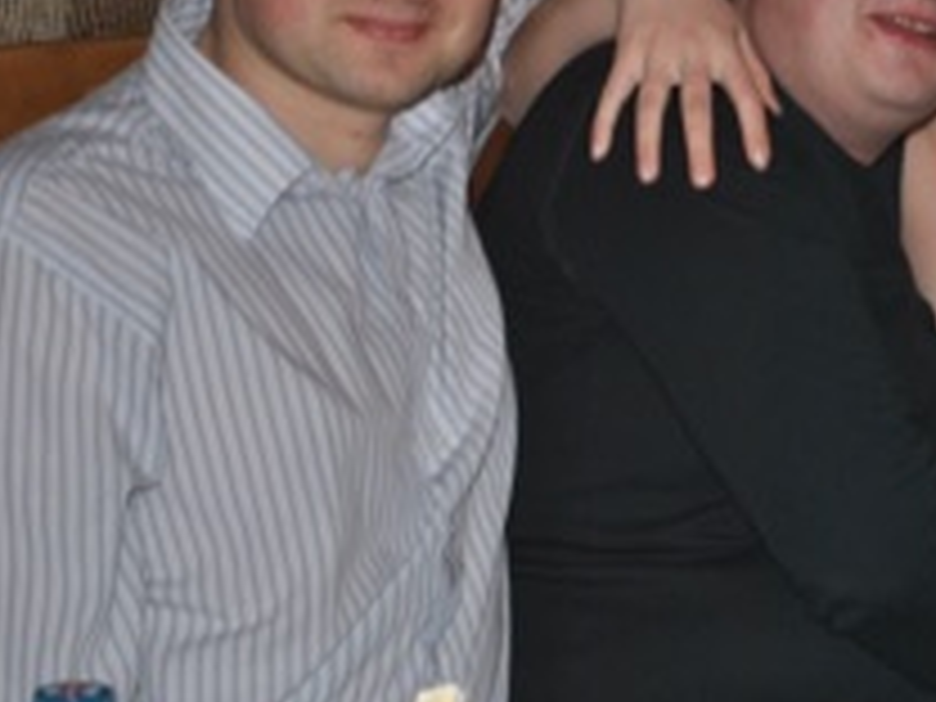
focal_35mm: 173
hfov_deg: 11.3
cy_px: 194
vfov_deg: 8.6
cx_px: 1048
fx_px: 4678
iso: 200
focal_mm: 48
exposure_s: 1/60
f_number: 5.3
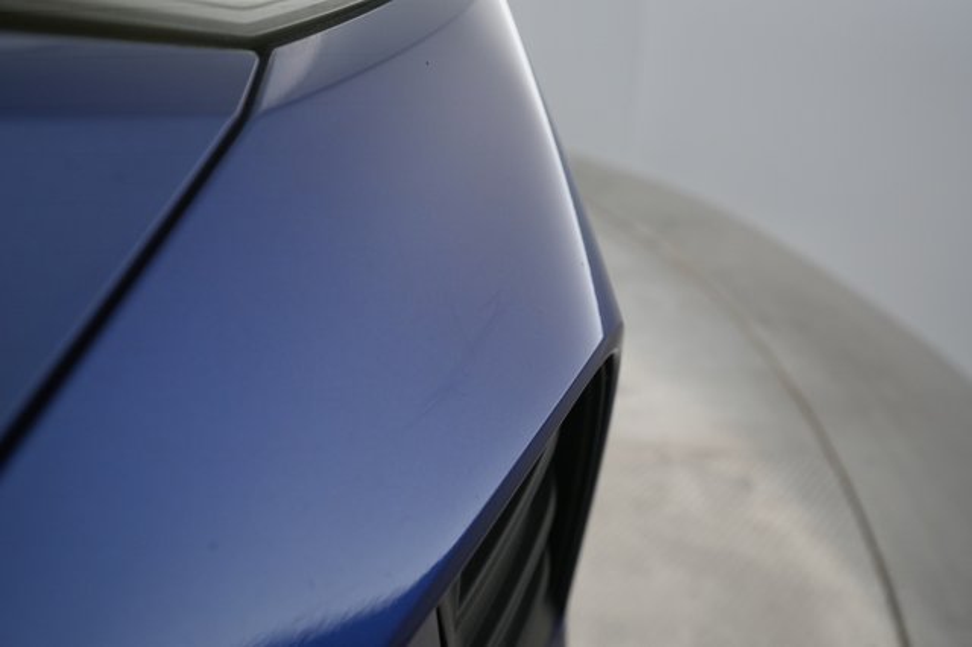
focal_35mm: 28
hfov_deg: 65.5
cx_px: 486
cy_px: 324
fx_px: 756
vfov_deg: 46.4
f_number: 5
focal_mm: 28
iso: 2000
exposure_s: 1/100
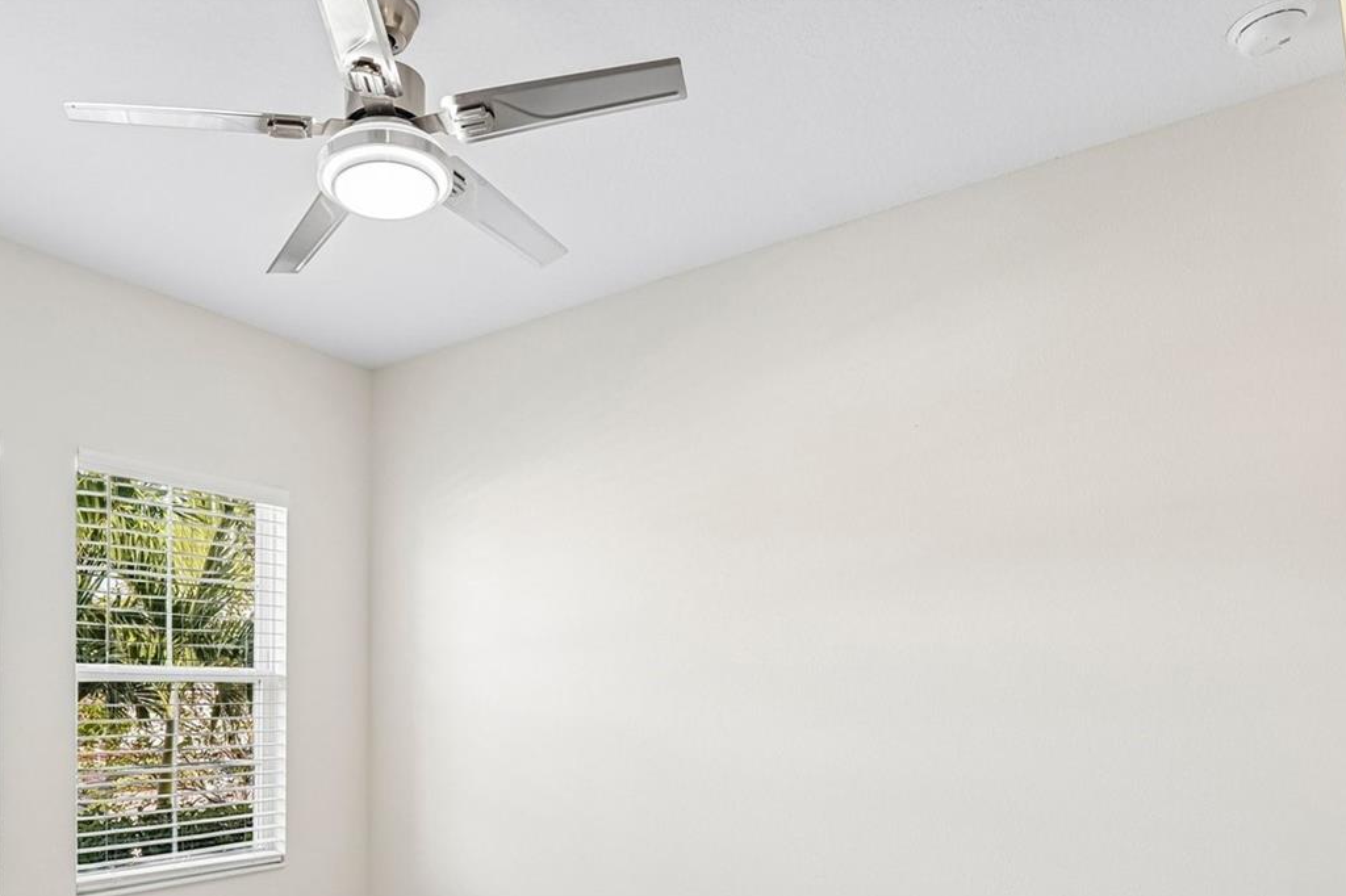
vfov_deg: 48.9
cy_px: 691
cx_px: 478
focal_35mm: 25
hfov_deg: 70.0
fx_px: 934
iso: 400
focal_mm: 16
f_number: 8
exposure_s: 1/25
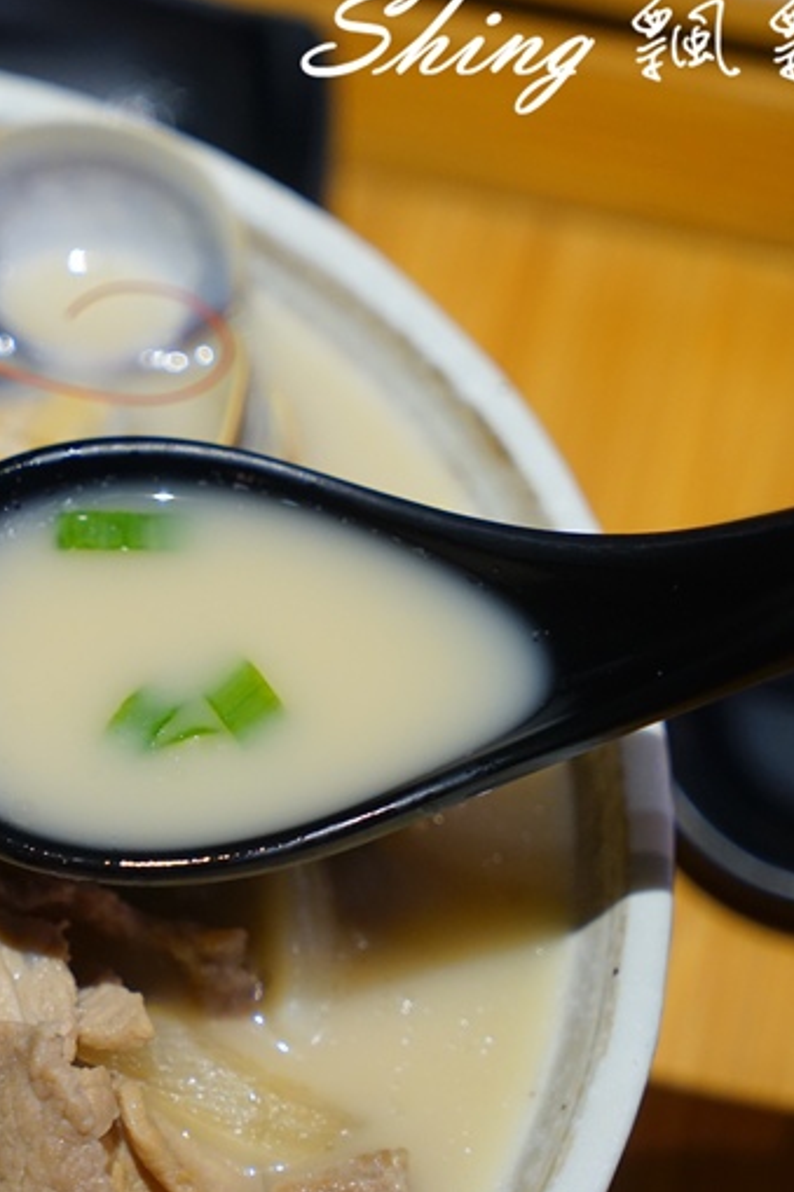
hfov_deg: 12.3
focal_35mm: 110
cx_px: -7
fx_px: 3641
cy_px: 573
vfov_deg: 18.6
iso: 1000
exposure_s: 1/60
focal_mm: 70
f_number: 5
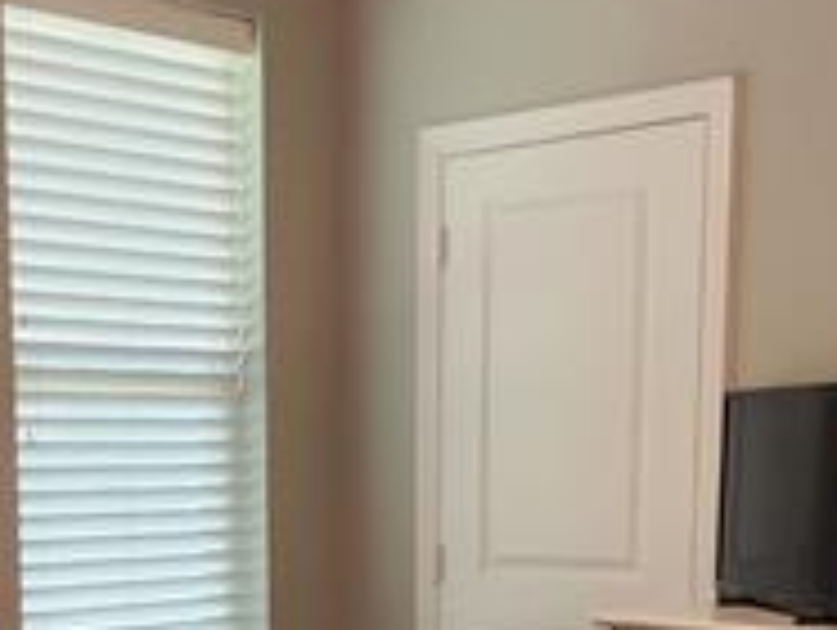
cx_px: 324
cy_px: 724
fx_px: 1913
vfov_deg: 17.9
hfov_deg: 24.6
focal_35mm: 79
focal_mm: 6.4
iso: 500
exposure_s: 1/120
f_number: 1.8
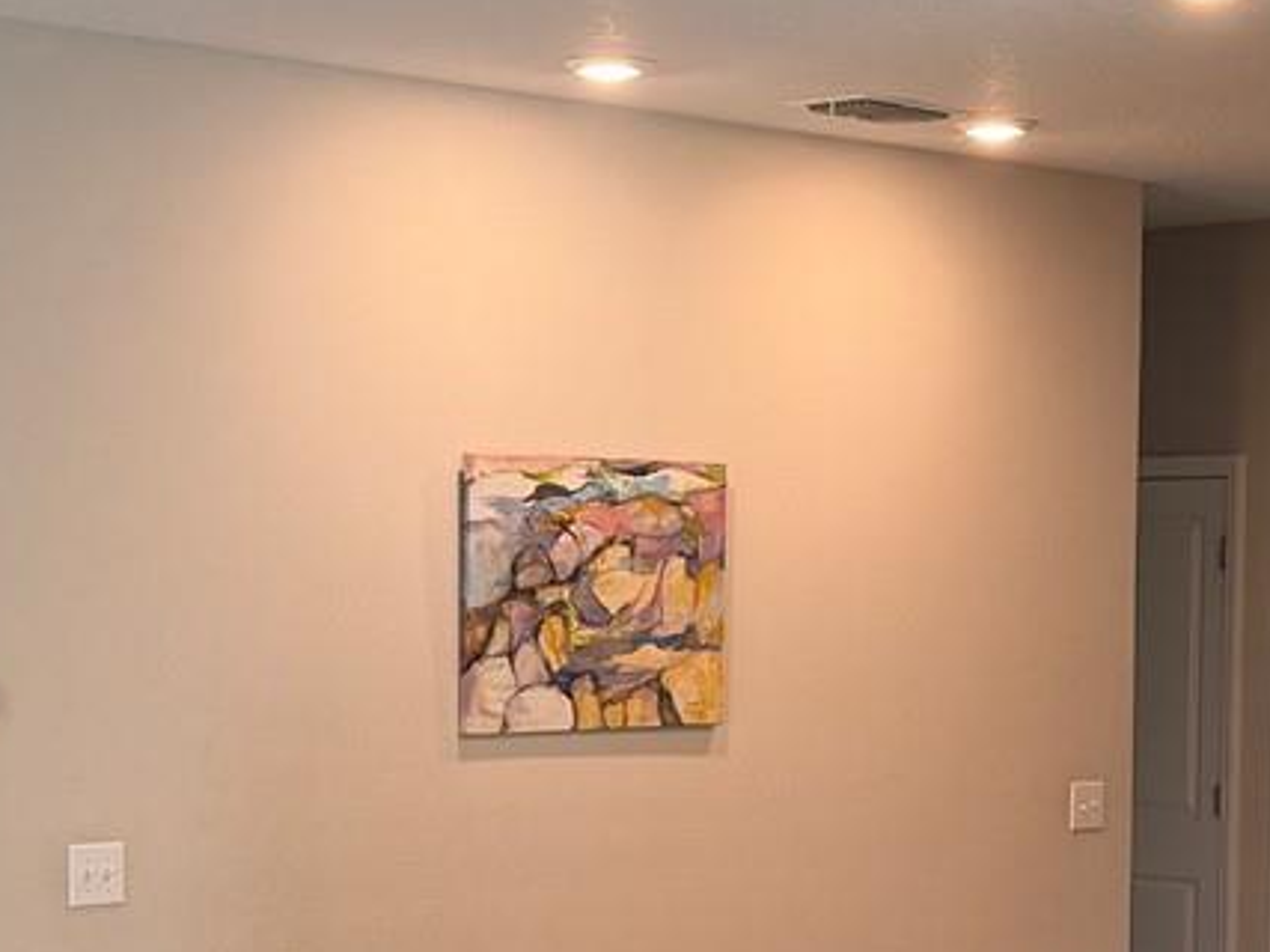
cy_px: 821
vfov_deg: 16.2
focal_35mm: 90
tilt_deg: -4.6
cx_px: 776
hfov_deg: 21.7
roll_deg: -0.3
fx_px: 3301
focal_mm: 6.76
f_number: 1.78
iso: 125
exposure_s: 1/60
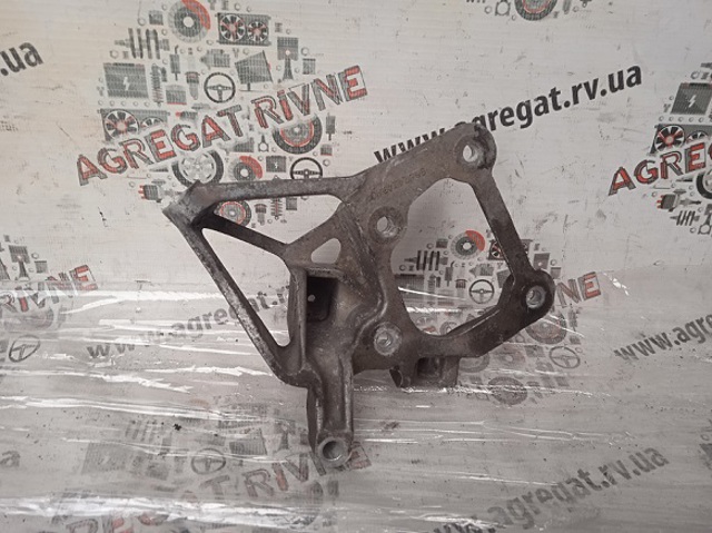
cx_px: 356
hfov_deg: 63.5
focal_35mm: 28
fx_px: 575
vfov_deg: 49.7
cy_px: 266
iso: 462
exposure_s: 1/33.3
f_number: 2.2
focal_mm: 3.43
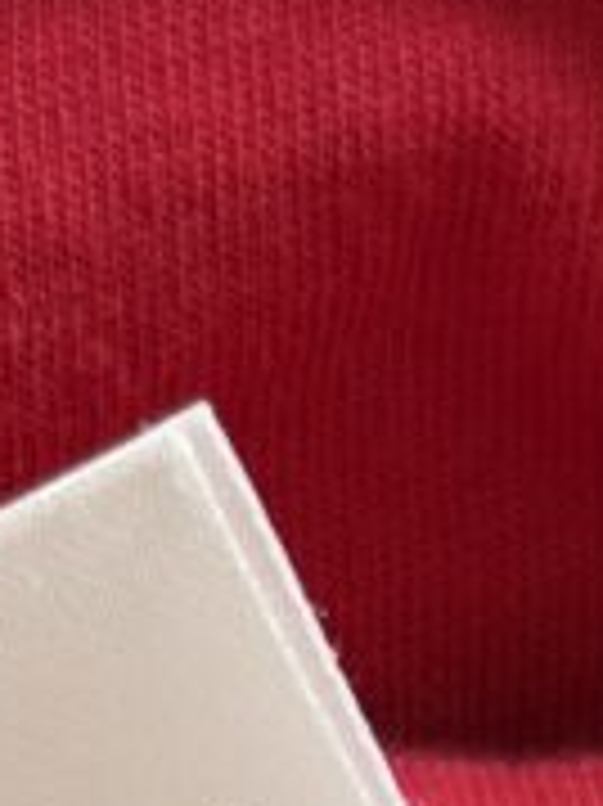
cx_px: 522
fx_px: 6395
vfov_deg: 6.8
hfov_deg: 5.4
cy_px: 1950
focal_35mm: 275
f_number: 1.78
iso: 50
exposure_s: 1/121
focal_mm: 6.76
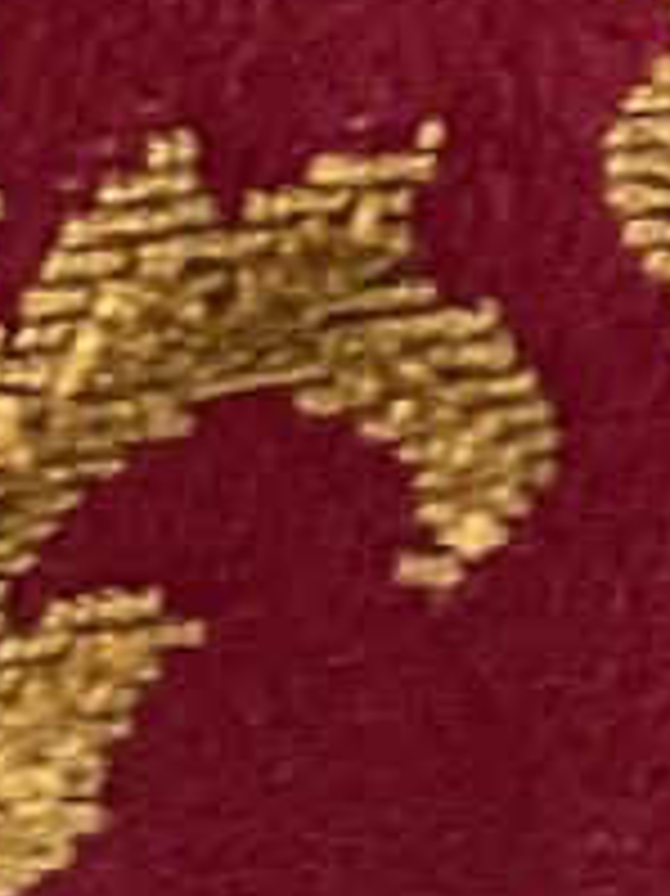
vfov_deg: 4.9
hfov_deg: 3.8
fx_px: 9972
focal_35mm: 386
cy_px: -1544
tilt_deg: -72.0
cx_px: -454
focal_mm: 7.5
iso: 500
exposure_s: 1/60
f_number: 2.2
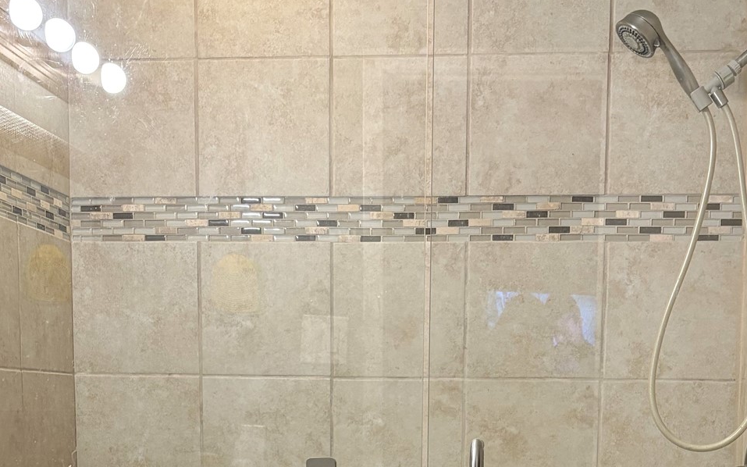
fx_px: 1201
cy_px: 529
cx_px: 398
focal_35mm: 59
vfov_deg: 20.8
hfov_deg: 34.5
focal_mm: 5.96
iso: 160
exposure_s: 1/60
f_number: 1.6
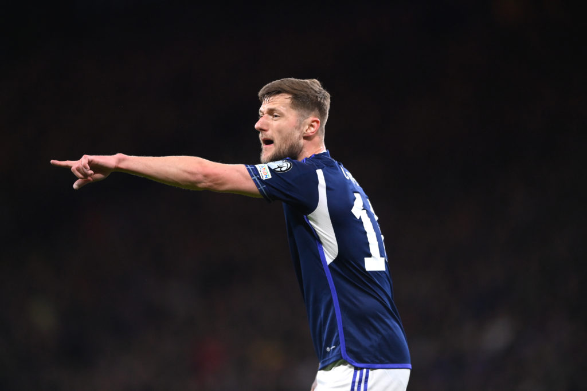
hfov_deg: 5.2
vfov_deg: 3.4
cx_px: 294
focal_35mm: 400
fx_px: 6523
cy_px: 196
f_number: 3.2
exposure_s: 1/2500
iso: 4000
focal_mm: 400
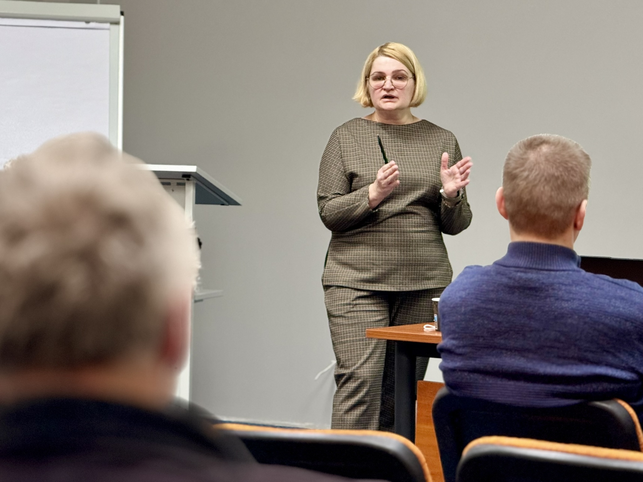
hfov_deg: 16.4
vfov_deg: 12.3
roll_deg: -1.3
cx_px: 322
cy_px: 241
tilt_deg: -3.6
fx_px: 2229
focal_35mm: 120
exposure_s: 1/50
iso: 320
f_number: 2.8
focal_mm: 15.66
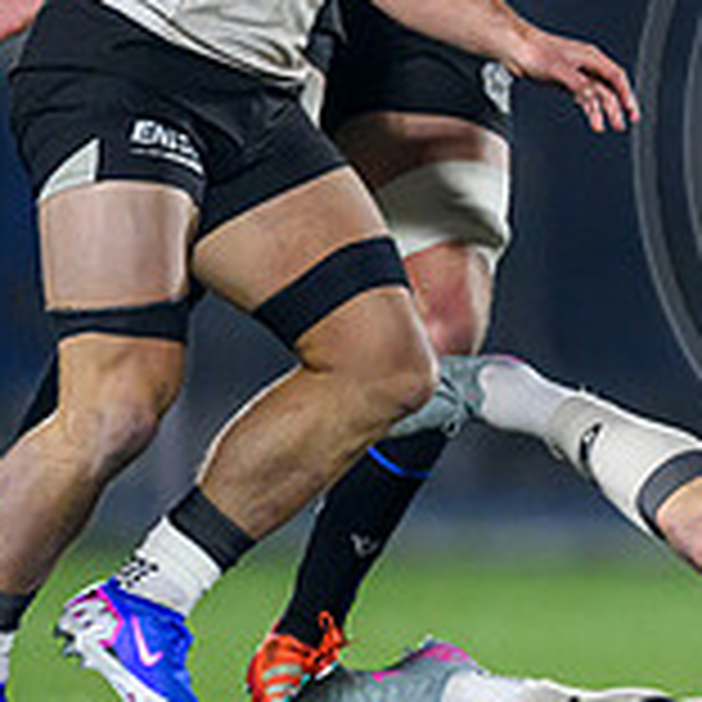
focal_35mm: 2297
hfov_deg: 0.8
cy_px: 215
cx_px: 1460
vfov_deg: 0.8
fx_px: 52702
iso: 5000
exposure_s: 1/1250
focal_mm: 560
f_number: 4
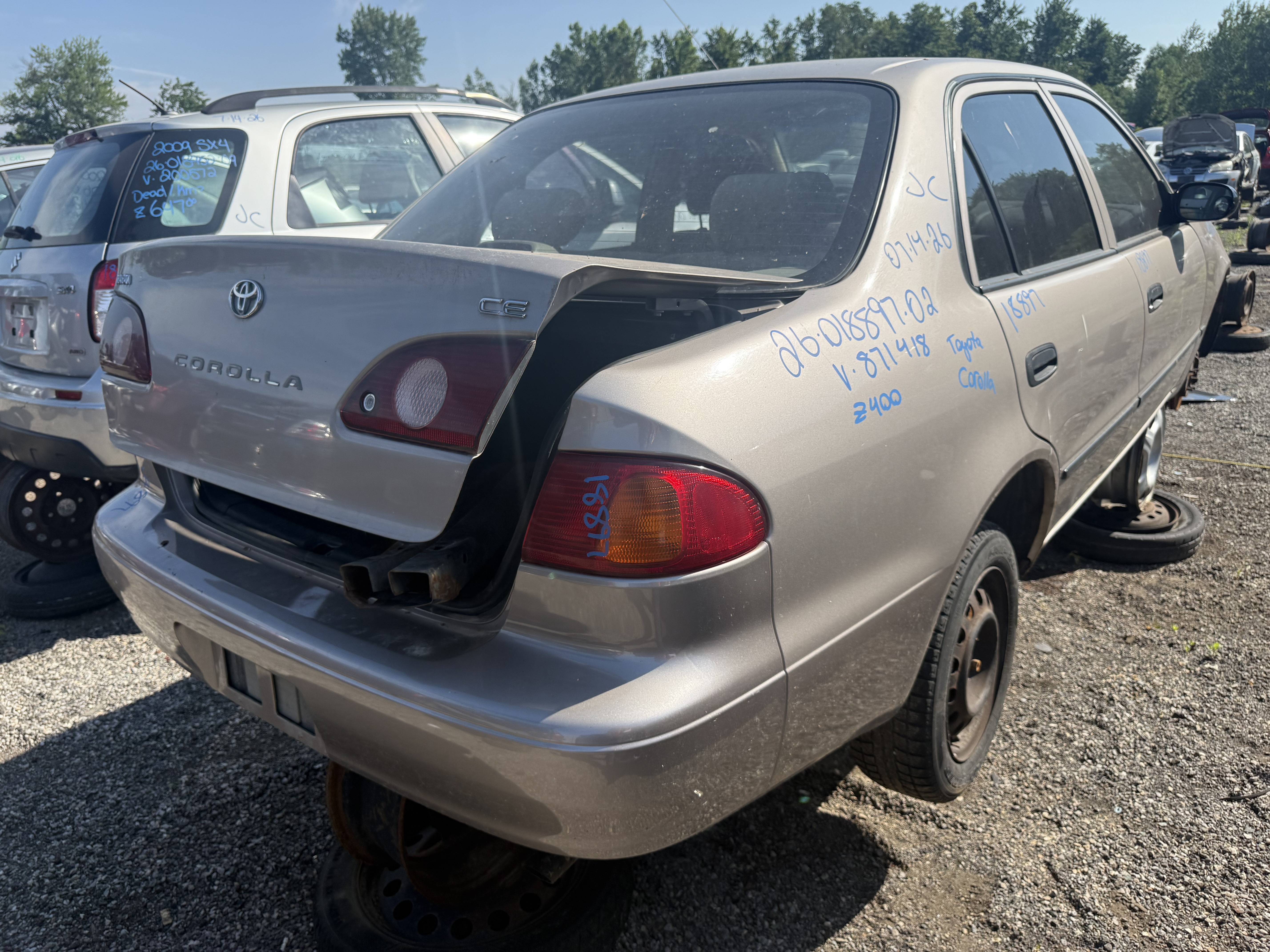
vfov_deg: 56.8
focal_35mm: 24
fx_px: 881
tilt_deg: -17.7
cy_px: 476
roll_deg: +4.3
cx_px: 635
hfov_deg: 71.6
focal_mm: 6.76
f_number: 1.78
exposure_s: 1/3759
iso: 100
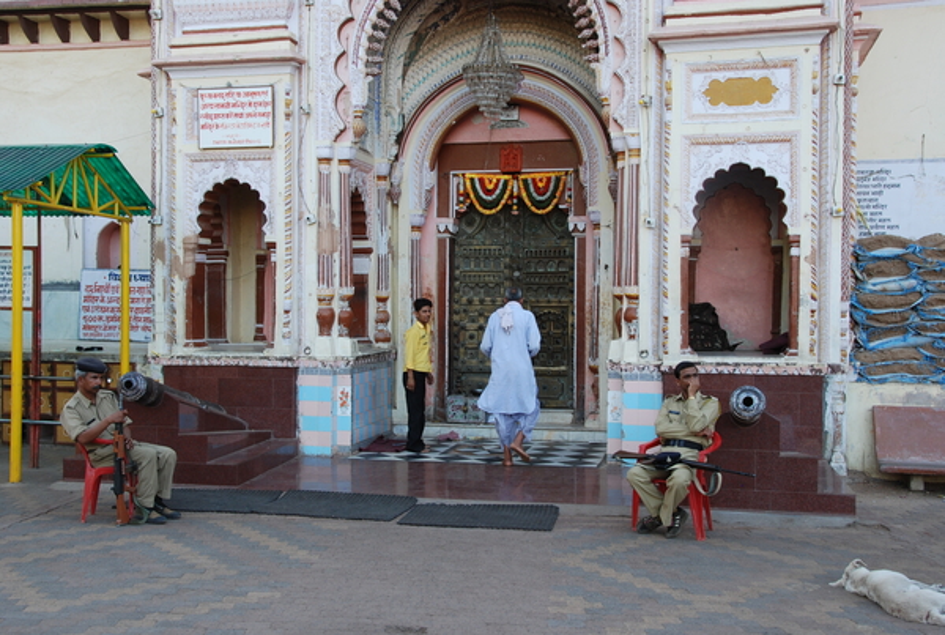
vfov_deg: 33.2
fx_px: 1066
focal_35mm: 40
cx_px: 472
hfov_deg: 47.8
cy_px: 318
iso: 200
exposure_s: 1/50
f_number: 7.1
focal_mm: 27
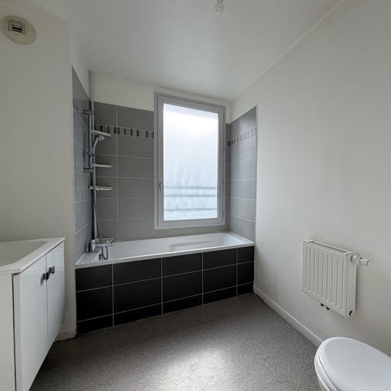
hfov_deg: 82.1
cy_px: 199
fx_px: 217
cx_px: 248
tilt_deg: -2.4
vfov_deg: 84.0
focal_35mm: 17
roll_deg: -0.8
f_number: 2.2
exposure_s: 1/228
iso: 40
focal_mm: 2.22
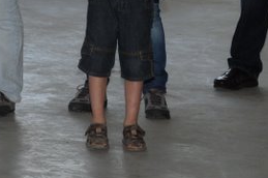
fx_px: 2208
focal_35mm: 297
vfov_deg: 4.6
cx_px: -258
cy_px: -168
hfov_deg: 6.7
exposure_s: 1/200
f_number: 8
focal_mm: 50
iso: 400
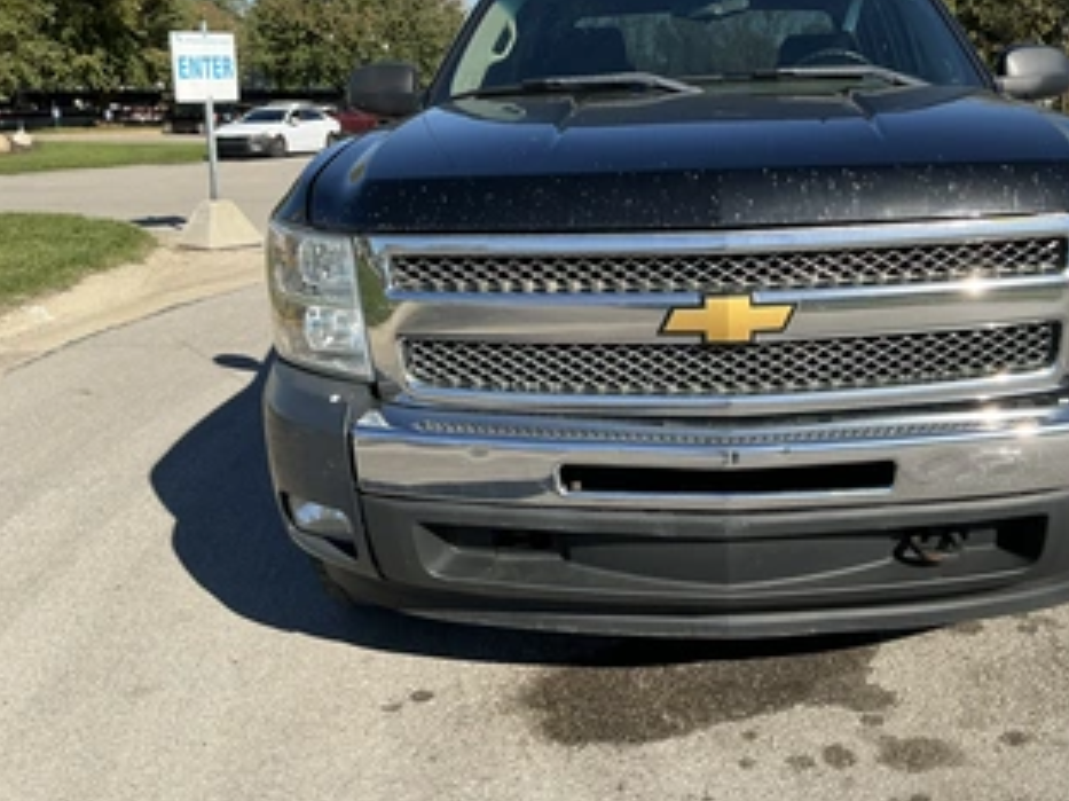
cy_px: 299
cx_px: 681
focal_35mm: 36
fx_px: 1111
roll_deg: +1.5
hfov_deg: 50.7
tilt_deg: -6.5
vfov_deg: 39.4
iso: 25
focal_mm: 3
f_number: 1.8
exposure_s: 1/1490
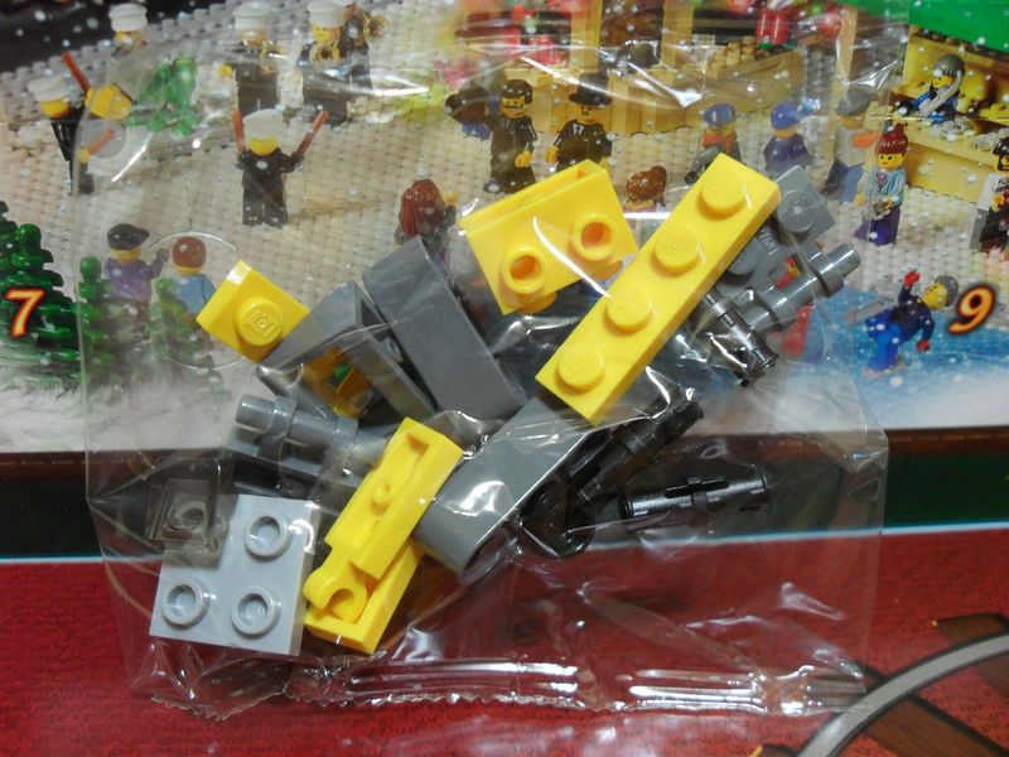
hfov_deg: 52.6
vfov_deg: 40.7
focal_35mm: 35
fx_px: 1020
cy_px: 378
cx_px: 504
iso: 200
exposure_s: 1/8
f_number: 2.8
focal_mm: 6.2
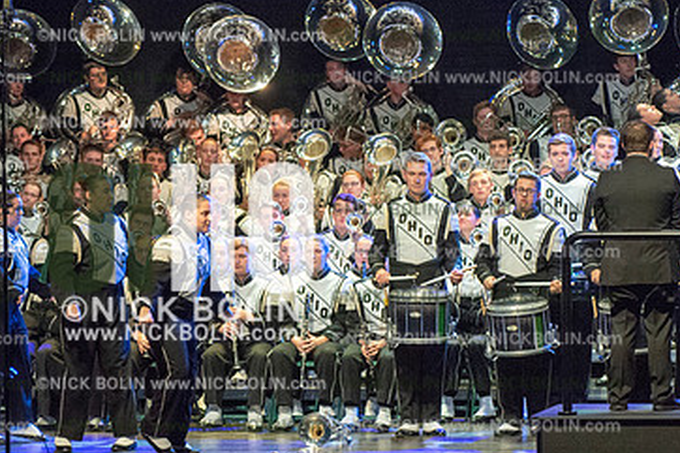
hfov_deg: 9.2
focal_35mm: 224
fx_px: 4229
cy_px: 252
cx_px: 180
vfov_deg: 6.1
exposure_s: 1/400
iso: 8000
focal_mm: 140
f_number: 5.6
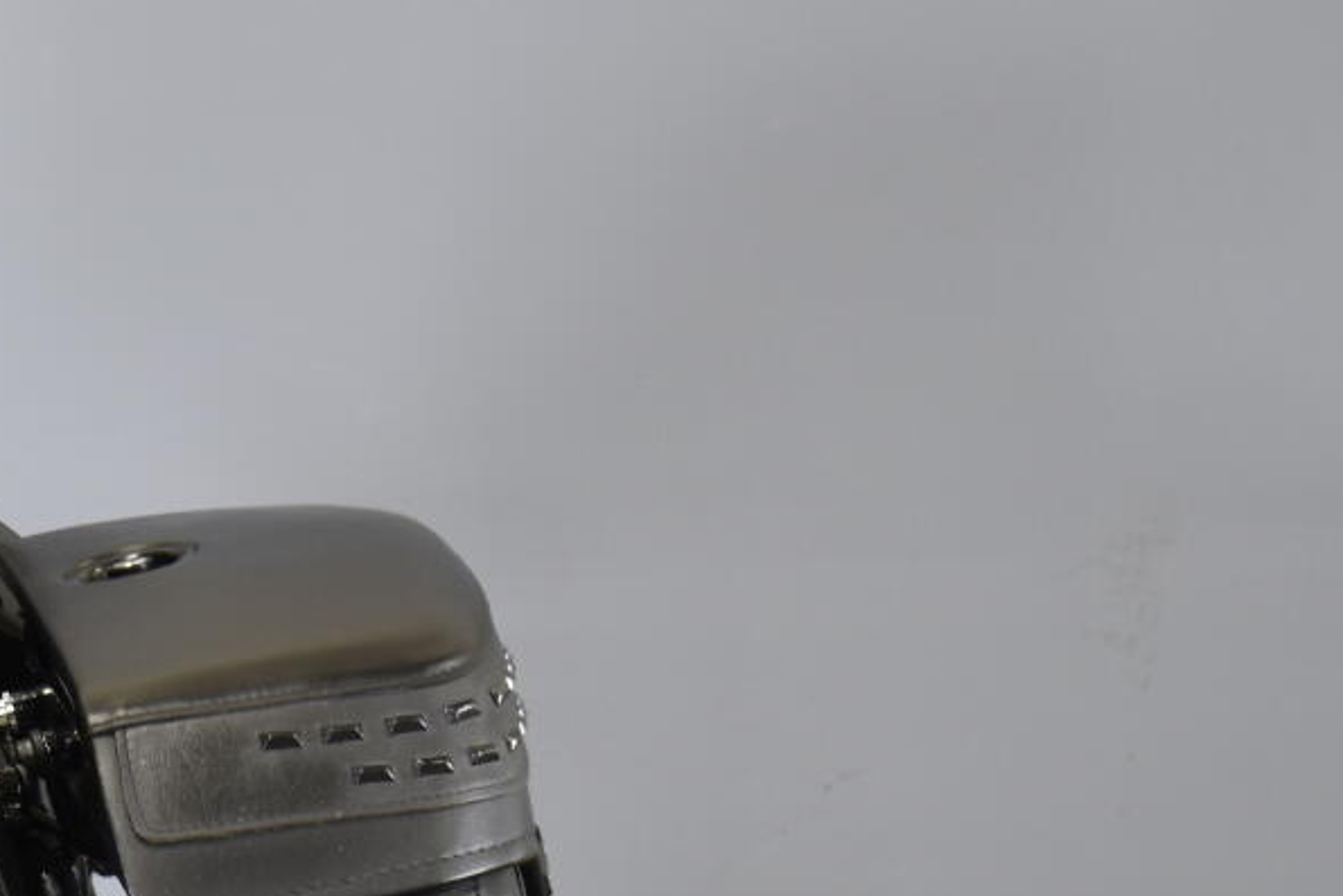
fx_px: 4888
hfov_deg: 15.3
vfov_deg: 10.4
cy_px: 791
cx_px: -88
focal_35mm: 131
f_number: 4
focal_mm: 26
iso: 400
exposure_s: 1/20
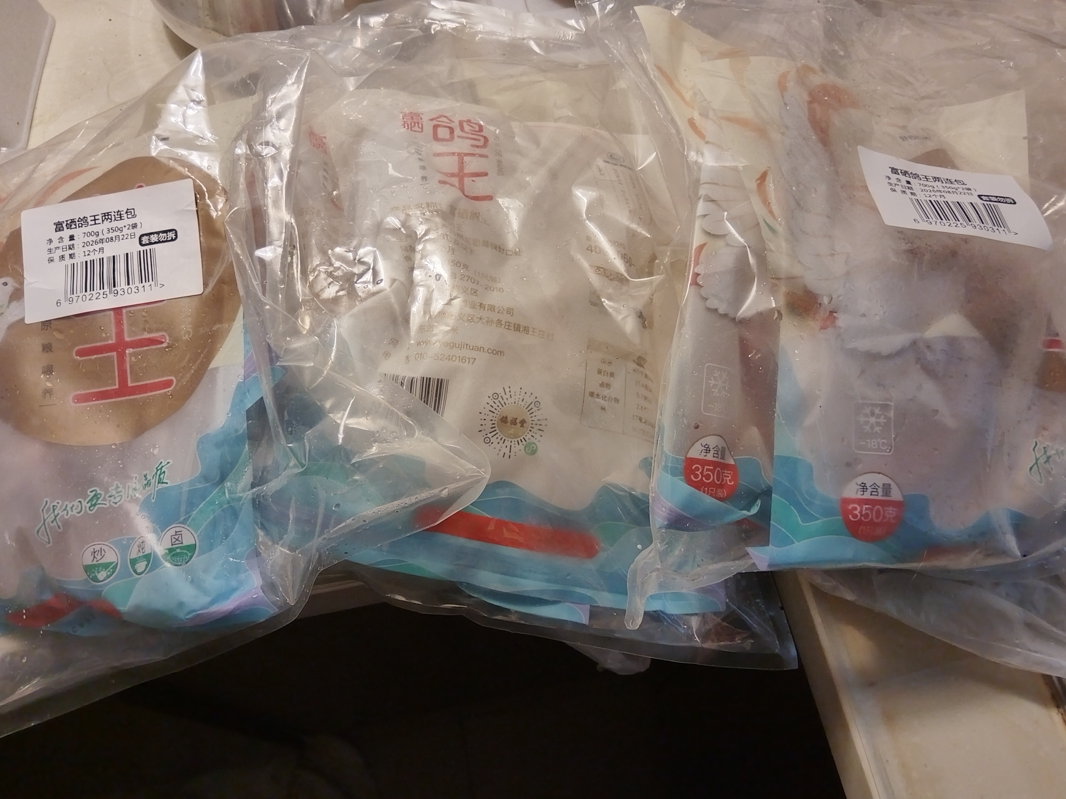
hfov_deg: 67.3
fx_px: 801
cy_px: 400
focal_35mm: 26
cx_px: 533
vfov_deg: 53.1
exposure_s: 1/100
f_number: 1.9
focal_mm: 4.95
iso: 2934
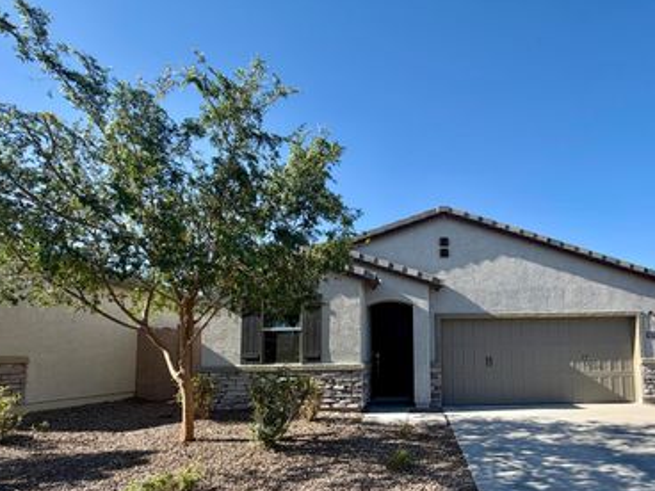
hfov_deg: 82.8
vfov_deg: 66.8
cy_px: 328
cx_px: 416
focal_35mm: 19
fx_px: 360
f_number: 2.2
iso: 32
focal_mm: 2.22
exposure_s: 1/770
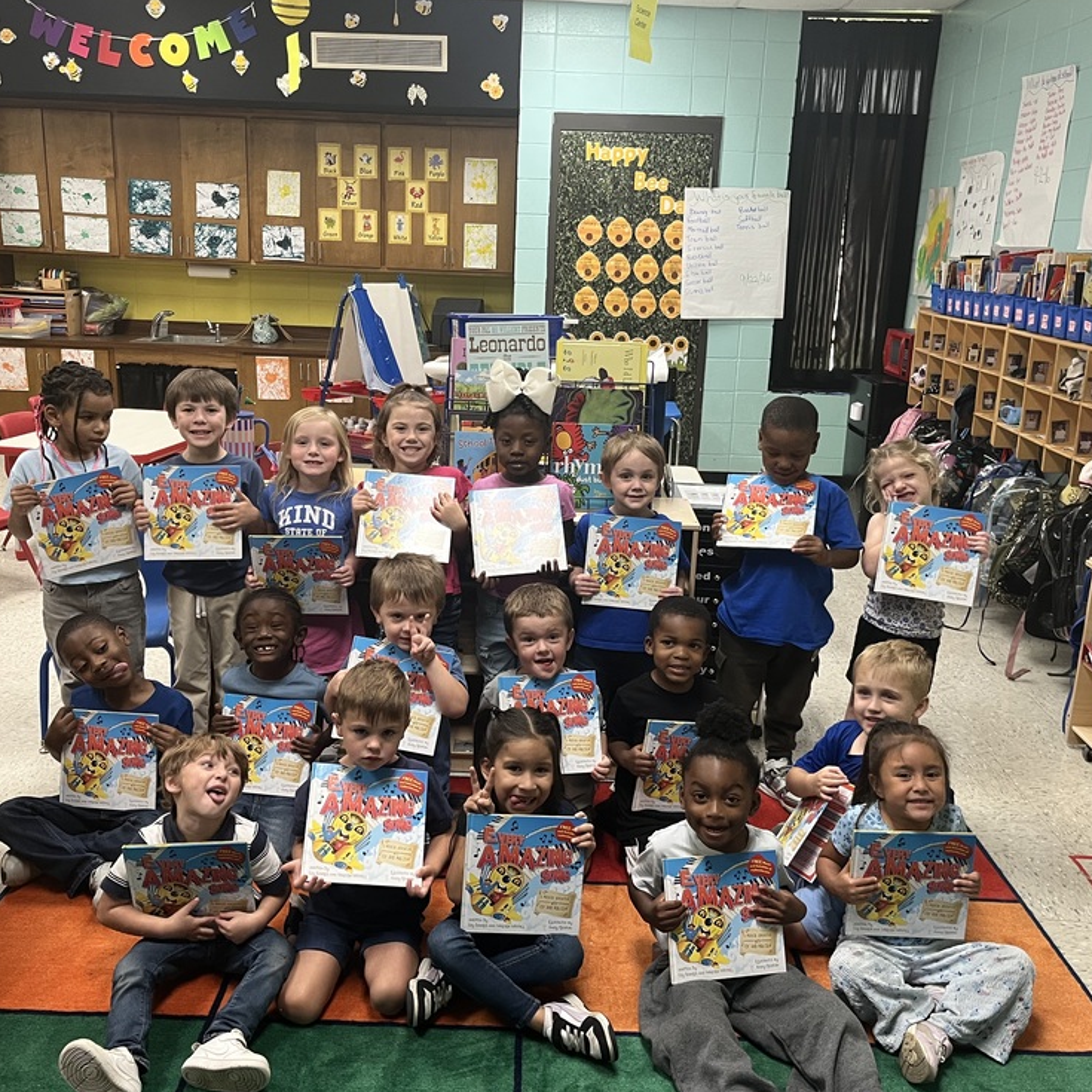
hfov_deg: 51.1
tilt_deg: -16.0
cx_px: 521
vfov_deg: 51.1
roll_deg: -2.1
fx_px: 1142
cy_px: 544
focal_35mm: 32
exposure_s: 1/60
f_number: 1.6
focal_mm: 5.1
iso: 250
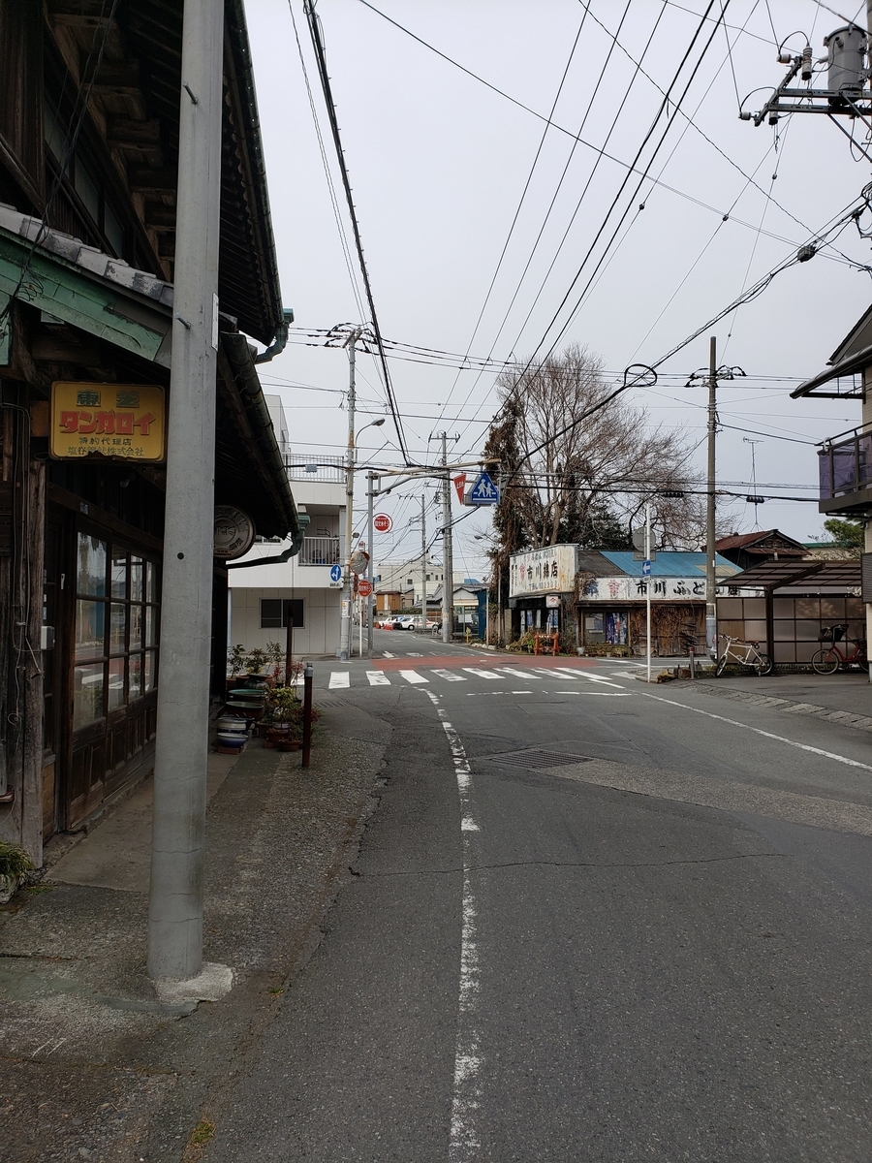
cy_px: 582
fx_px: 873
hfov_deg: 53.1
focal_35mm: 26
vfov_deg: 67.3
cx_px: 436
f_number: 2.4
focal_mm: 4.3
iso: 50
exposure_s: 1/1265
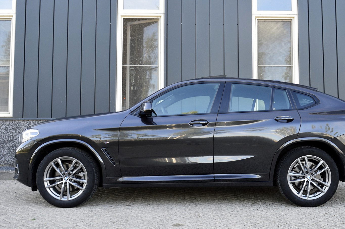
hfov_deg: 49.5
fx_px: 373
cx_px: 193
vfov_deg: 34.2
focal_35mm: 39
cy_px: 120
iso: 400
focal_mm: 22
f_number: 8
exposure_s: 1/60
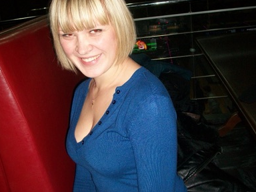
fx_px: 340
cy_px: 99
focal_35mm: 46
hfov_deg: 41.2
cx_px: 128
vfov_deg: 31.5
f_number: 2.8
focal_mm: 5.7
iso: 120
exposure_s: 1/60
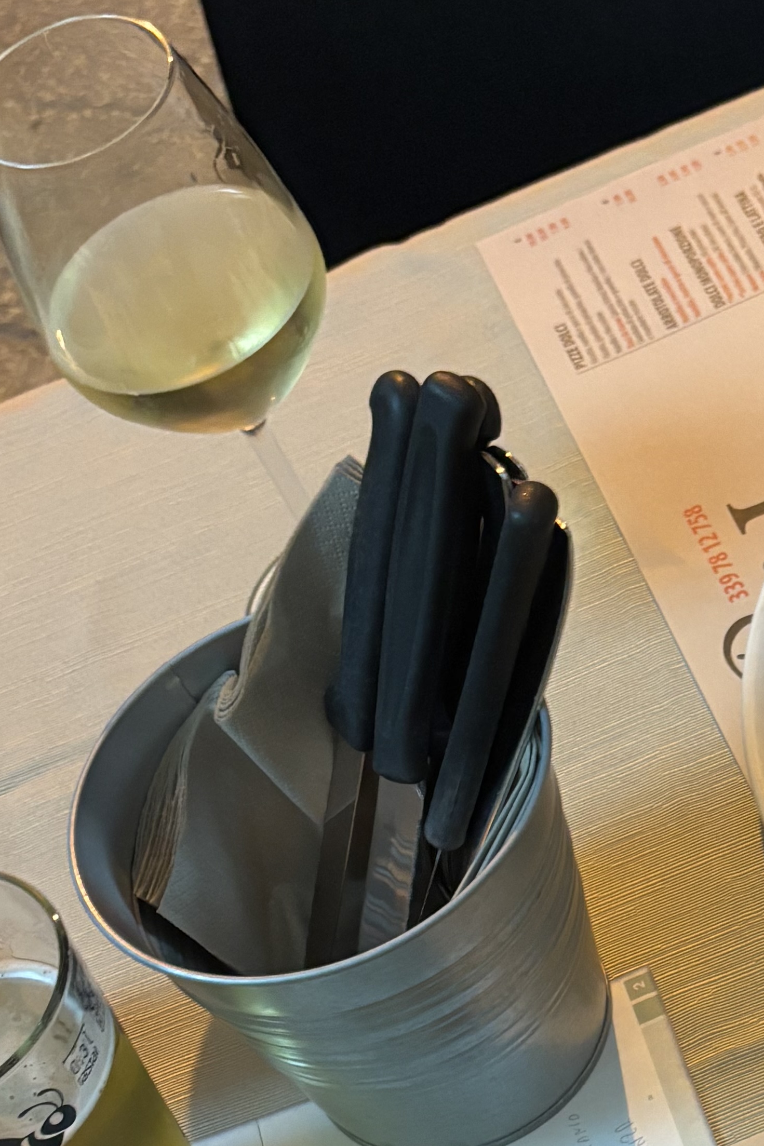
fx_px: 2229
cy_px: 1139
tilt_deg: -58.9
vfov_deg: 27.3
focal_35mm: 70
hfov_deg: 18.7
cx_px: 849
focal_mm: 5.96
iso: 400
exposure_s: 1/33
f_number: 1.6
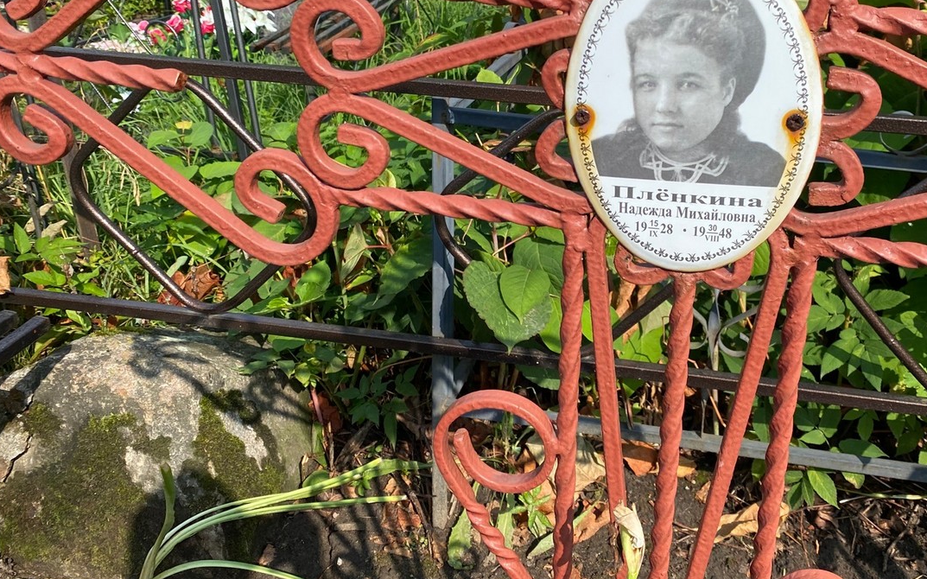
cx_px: 599
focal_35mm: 37
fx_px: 935
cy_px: 209
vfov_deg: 34.2
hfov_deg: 52.0
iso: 32
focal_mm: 4.25
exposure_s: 1/1362
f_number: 1.8
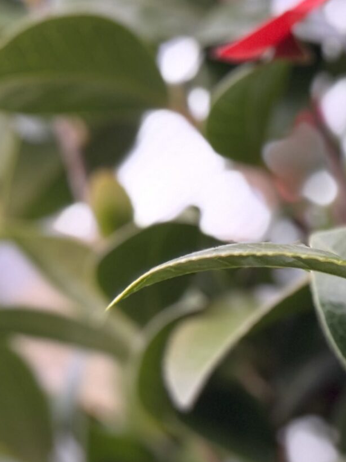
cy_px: 592
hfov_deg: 16.4
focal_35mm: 81
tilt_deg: +0.3
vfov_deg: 21.9
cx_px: 535
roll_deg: +30.8
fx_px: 1080
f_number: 1.5
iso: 125
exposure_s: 1/66
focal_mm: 5.7
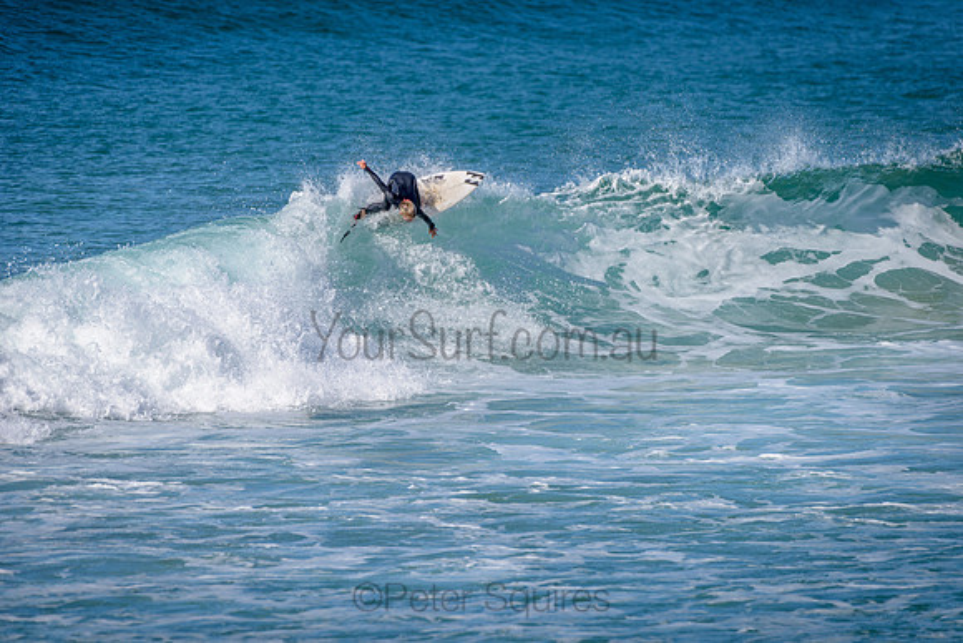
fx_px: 13378
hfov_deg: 4.1
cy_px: 322
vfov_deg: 2.8
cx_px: 482
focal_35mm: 500
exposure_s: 1/2000
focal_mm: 500
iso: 140
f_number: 5.6
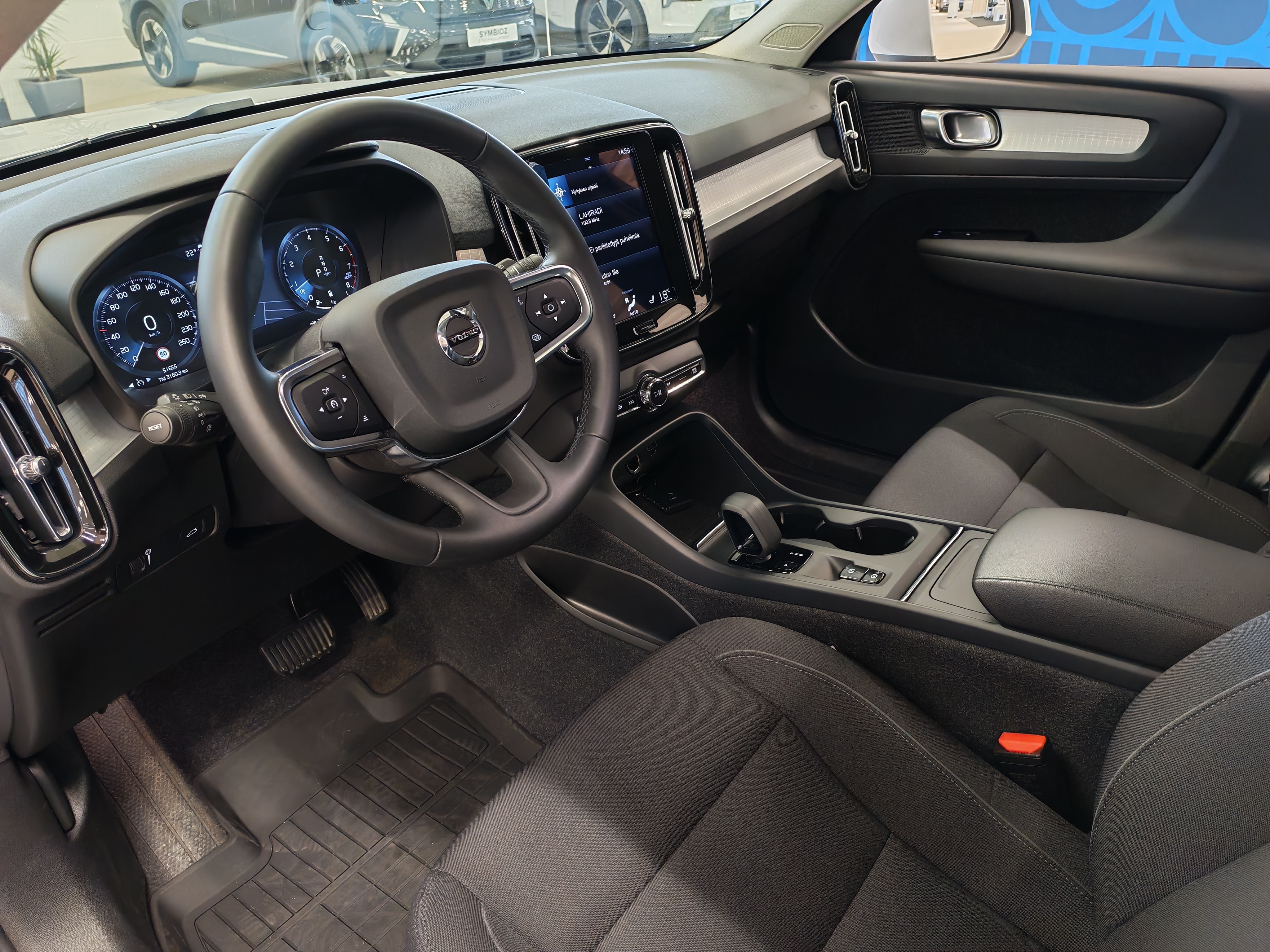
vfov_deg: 51.4
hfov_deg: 65.3
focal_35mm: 27
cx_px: 635
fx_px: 991
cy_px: 476
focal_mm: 6.12
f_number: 1.9
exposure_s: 1/50
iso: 800
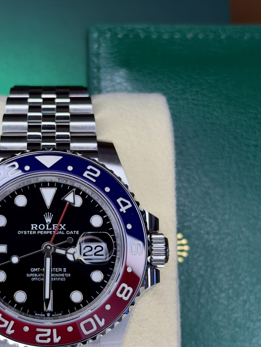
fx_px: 673
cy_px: 254
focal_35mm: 67
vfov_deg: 28.6
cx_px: 51
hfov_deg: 21.6
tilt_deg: -80.5
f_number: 1.78
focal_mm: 6.86
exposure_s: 1/100
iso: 80
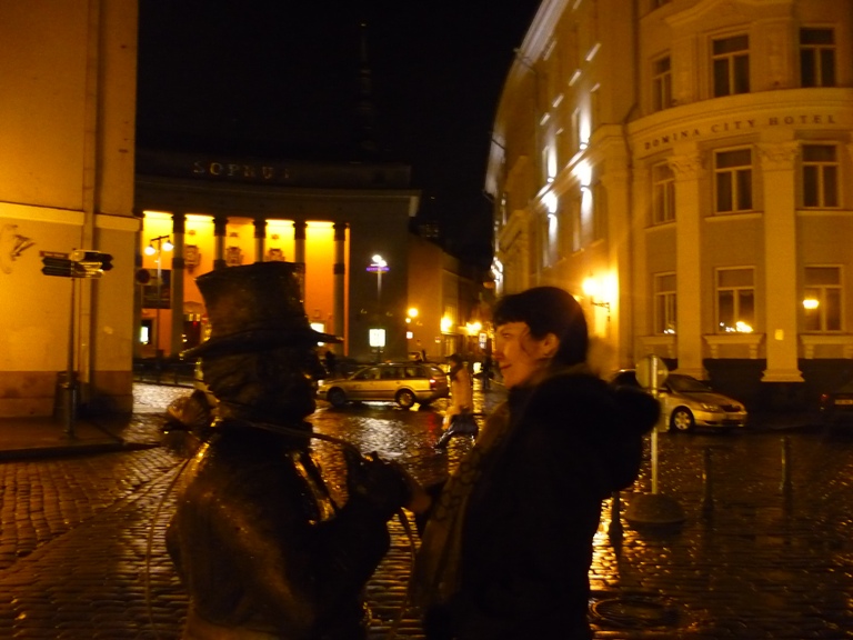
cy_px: 320
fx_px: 813
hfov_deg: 55.4
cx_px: 426
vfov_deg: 42.9
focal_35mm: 33
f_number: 2.8
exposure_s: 1/13
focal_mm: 5.5
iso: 800
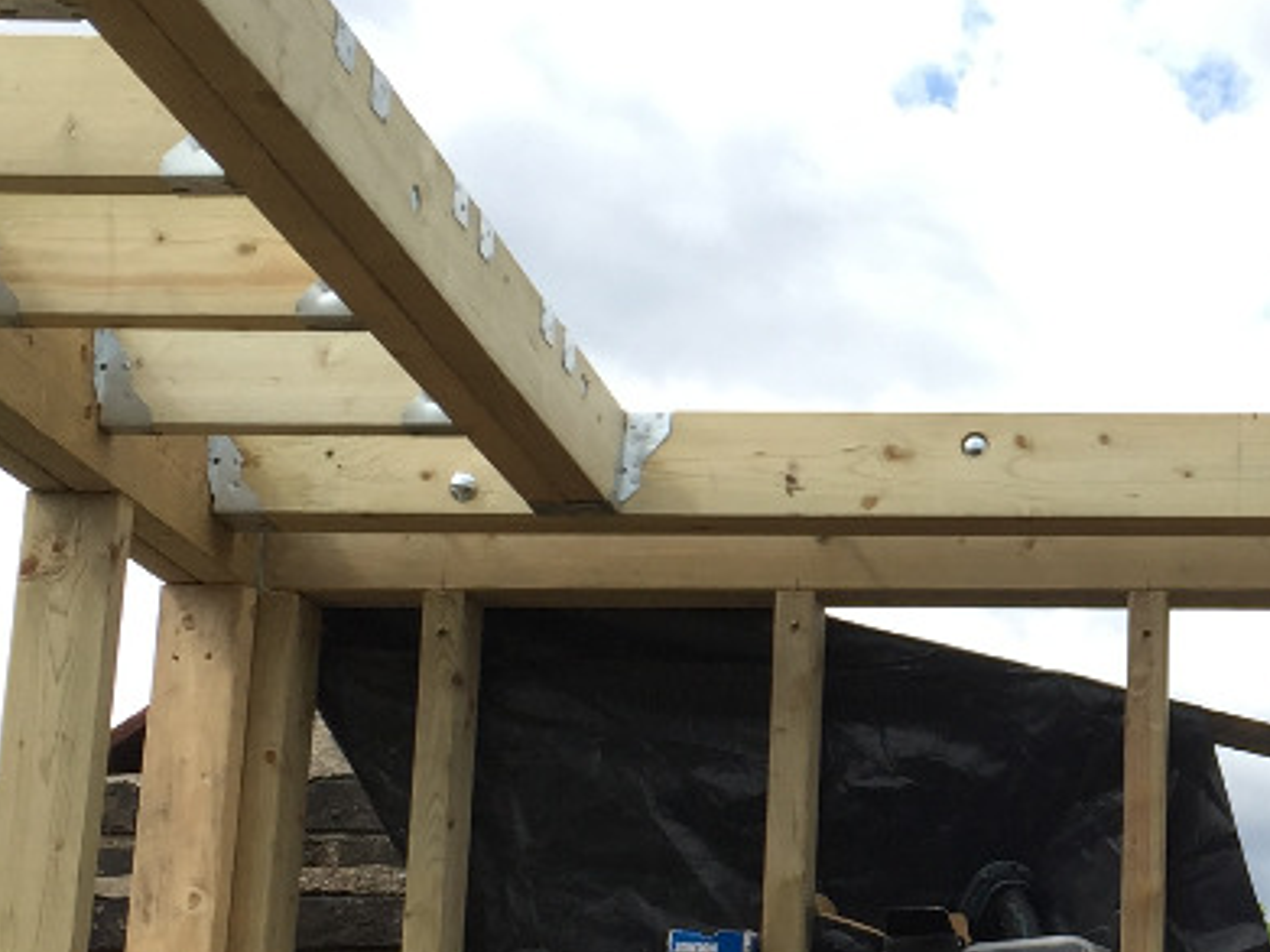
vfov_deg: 16.6
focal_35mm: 89
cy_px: 539
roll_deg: -1.0
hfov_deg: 21.3
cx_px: 1238
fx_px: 3264
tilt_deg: +15.1
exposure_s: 1/860
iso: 32
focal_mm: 4.15
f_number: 2.2
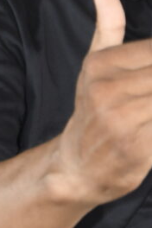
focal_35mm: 314
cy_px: -38
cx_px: 127
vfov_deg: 6.5
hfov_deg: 4.4
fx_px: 1989
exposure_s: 1/250
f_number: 4.5
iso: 1250
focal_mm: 48
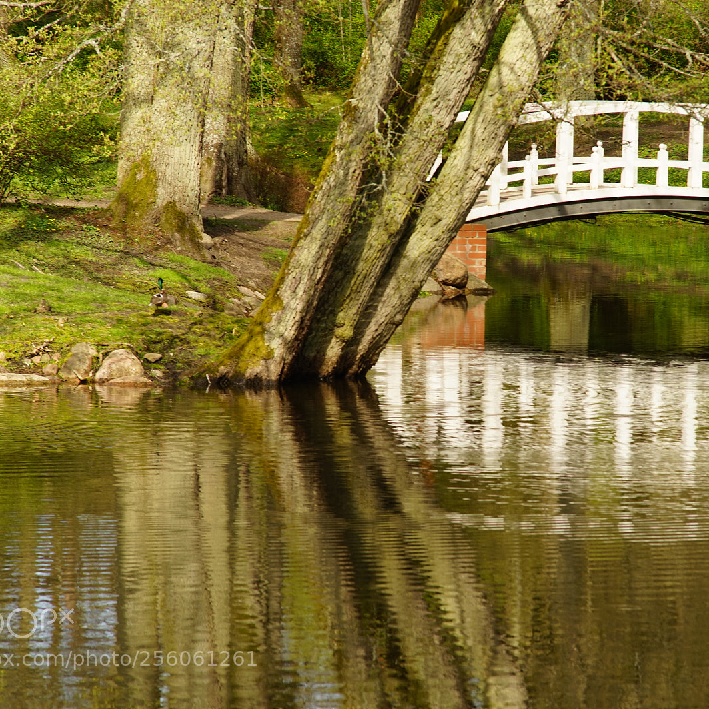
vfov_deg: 6.8
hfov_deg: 6.8
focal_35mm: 256
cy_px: 355
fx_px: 5932
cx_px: 442
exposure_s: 1/60
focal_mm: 200
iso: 100
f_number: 9.5
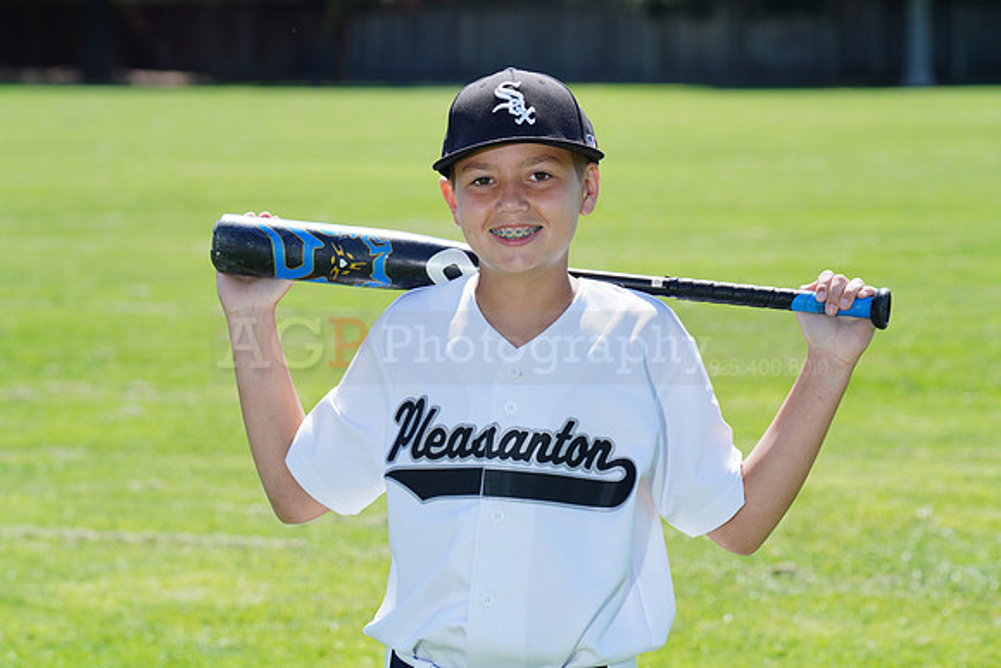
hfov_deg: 11.8
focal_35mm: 174
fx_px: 4839
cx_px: 500
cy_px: 334
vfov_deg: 7.9
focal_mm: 174
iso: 200
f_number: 9
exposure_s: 1/250
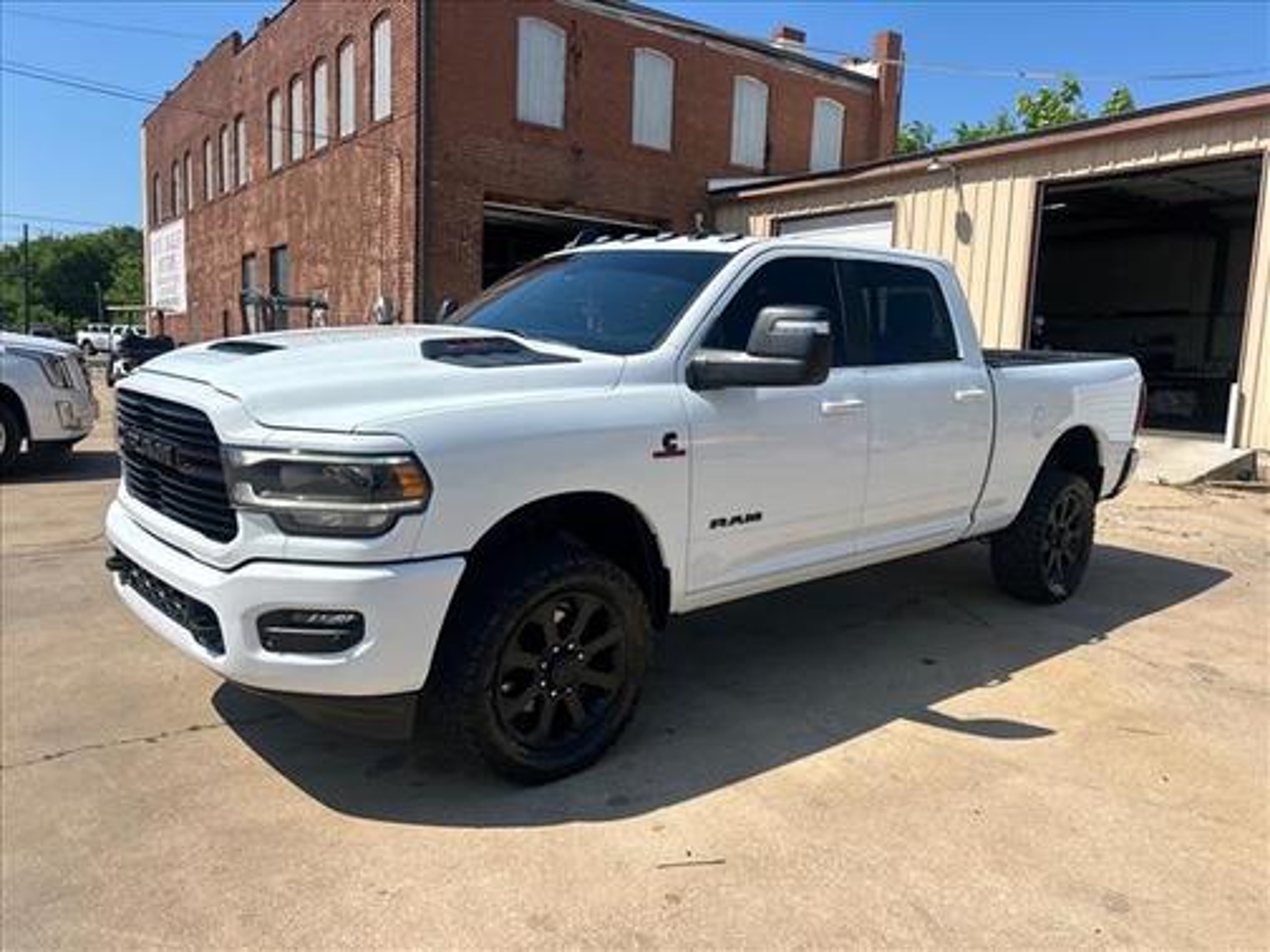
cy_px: 476
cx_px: 635
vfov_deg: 53.1
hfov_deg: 67.3
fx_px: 954
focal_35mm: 26
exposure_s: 1/5076
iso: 50
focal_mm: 5.7
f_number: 1.5
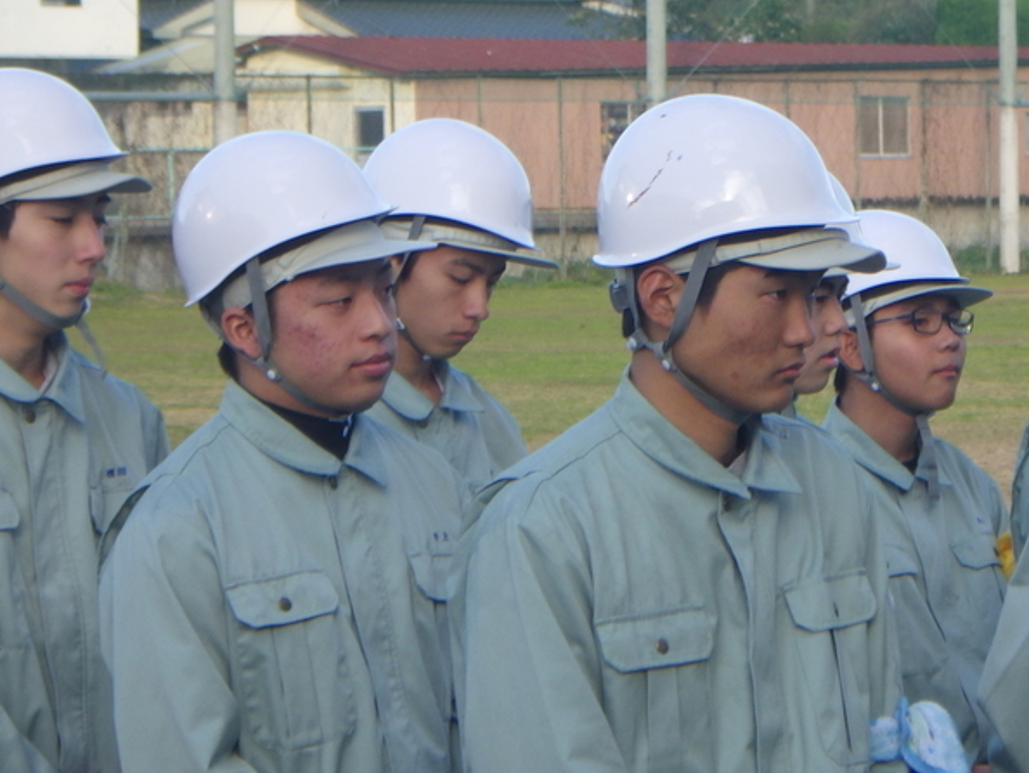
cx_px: 748
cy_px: 352
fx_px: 4818
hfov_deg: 12.2
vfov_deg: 9.2
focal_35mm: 162
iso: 125
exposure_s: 1/160
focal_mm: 16.7
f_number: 5
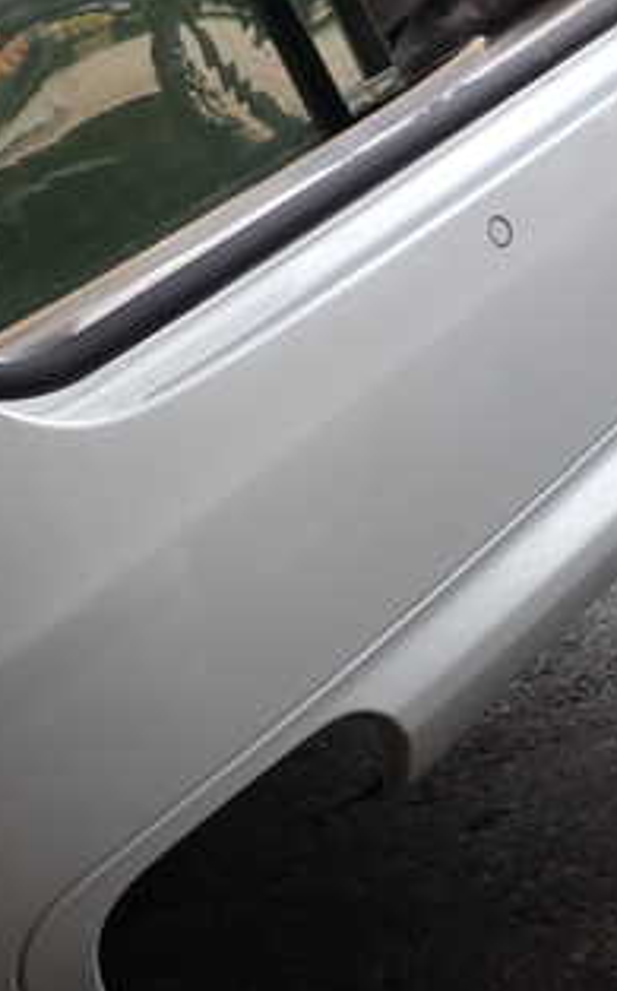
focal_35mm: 61
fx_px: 1645
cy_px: 424
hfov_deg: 21.2
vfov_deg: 33.5
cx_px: 320
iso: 100
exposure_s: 1/125
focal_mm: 5.4
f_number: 3.2
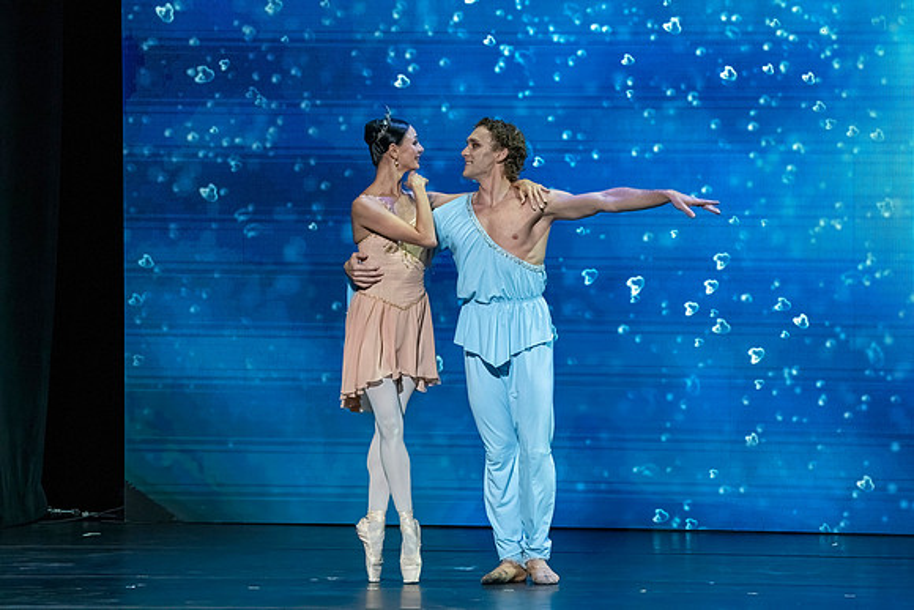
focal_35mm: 445
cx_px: 414
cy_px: 274
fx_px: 11302
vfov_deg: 3.1
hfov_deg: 4.6
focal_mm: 364
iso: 6400
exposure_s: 1/400
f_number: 5.6
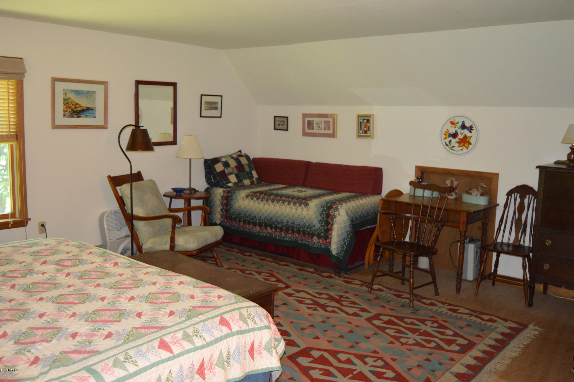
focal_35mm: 30
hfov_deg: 62.0
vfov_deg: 43.5
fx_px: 478
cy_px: 191
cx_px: 287
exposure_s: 1/60
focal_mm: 20
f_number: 3.5
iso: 1800
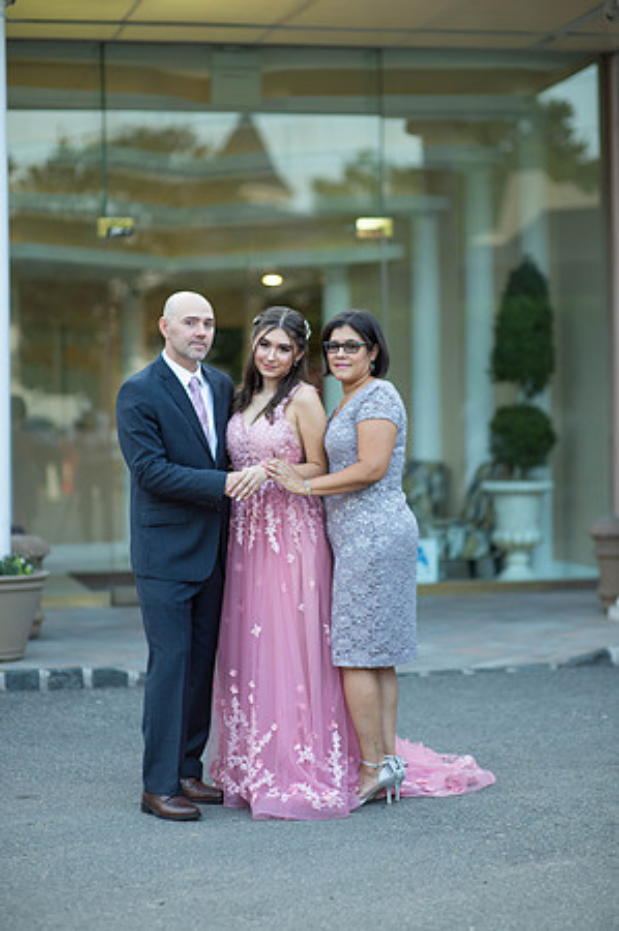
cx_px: 310
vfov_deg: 23.9
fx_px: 2197
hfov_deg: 16.0
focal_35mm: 85
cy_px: 466
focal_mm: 85
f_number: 2
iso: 250
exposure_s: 1/500
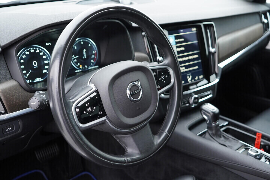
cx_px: 135
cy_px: 90
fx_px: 270
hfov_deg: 53.1
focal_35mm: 36
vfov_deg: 36.9
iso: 320
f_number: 2.8
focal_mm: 24
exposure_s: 1/40
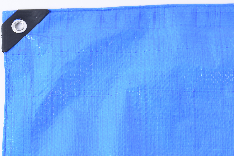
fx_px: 903
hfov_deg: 14.7
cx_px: 167
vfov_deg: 9.8
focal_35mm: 139
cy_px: 164
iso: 100
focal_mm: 52
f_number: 11
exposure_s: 1/125
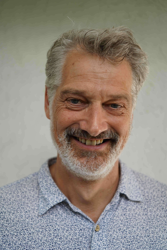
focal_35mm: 50
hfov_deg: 27.0
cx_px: 84
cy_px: 125
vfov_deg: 39.6
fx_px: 348
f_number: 2.8
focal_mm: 50
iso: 100
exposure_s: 1/200
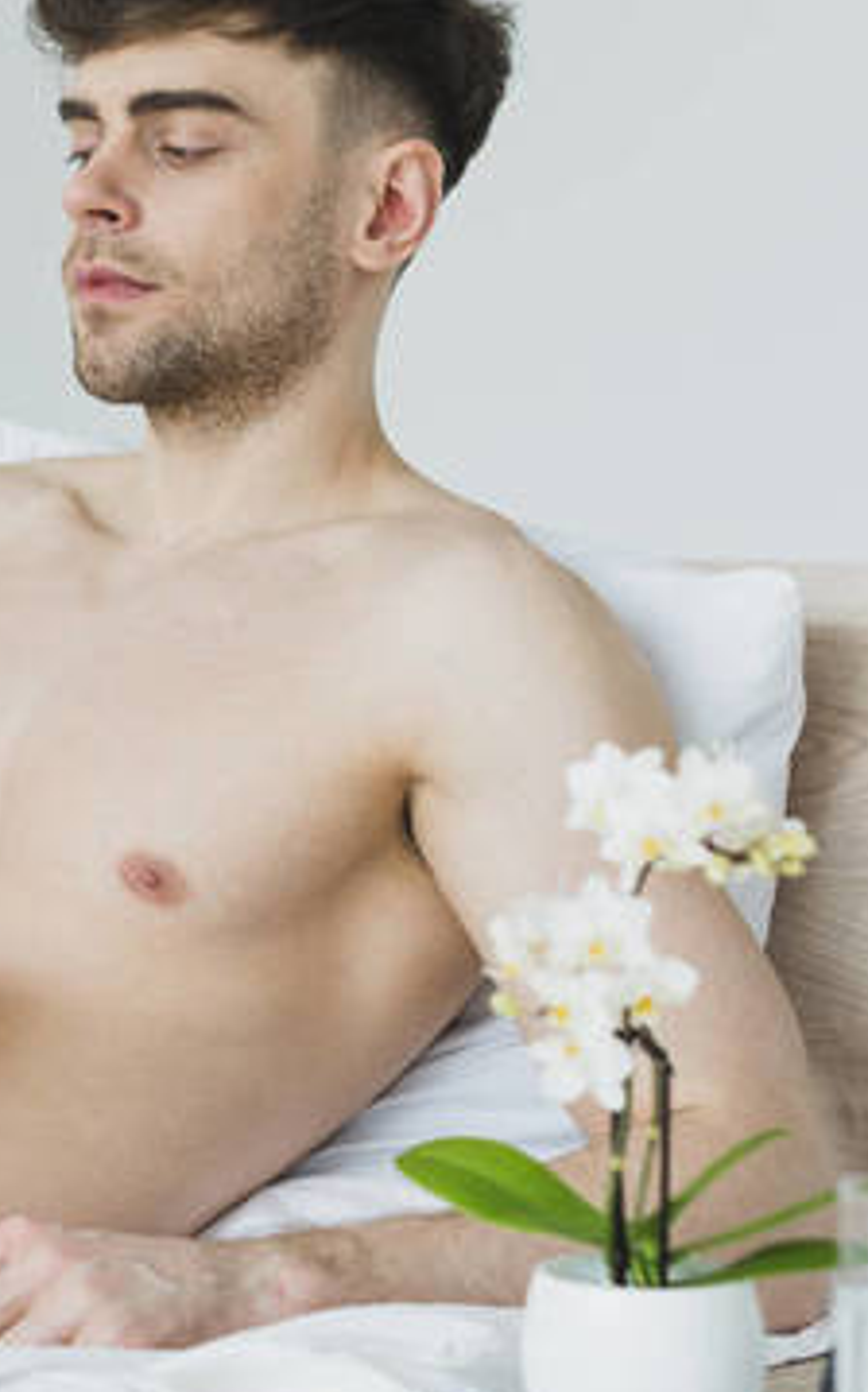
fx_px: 3714
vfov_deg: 21.2
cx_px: -244
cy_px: 576
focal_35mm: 98
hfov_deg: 12.9
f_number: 3.5
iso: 160
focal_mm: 50
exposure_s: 1/200
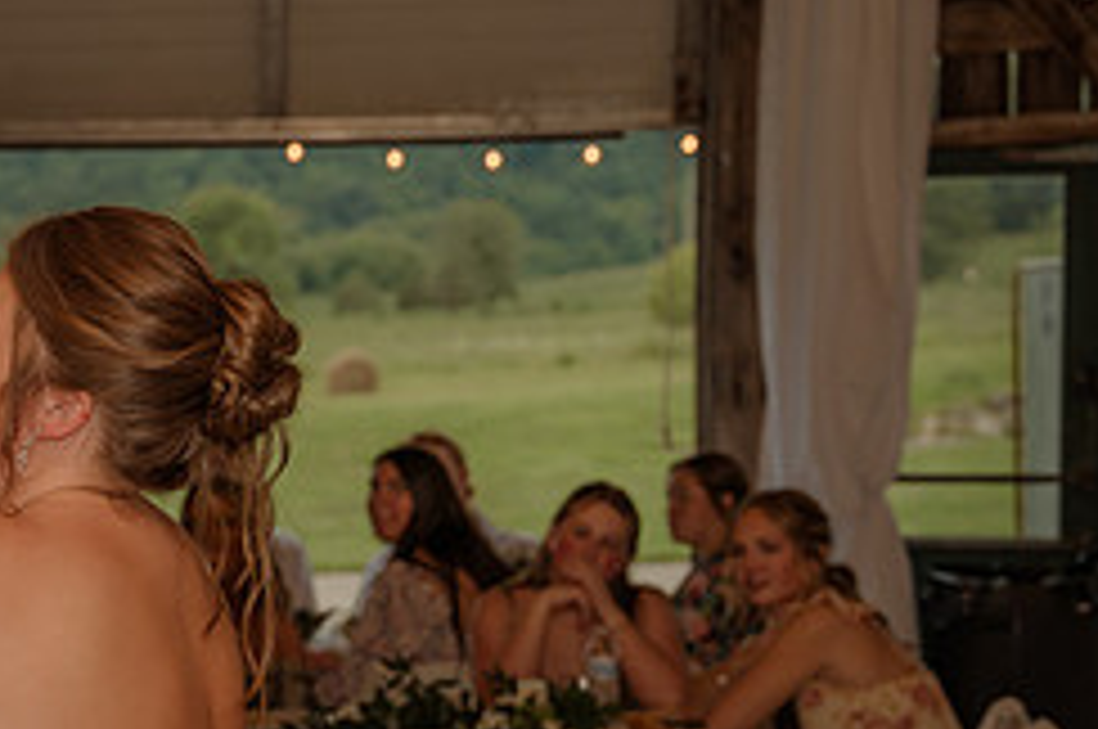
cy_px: 567
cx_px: -72
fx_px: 3838
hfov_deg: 15.9
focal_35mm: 126
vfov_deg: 10.8
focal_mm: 53
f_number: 4
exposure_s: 1/200
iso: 320
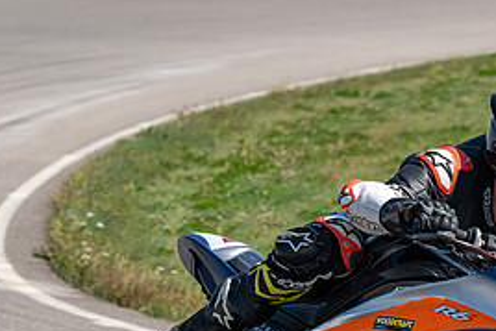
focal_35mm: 497
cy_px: 345
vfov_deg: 2.8
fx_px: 6851
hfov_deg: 4.1
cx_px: 453
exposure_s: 1/1250
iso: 720
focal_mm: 230
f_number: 11
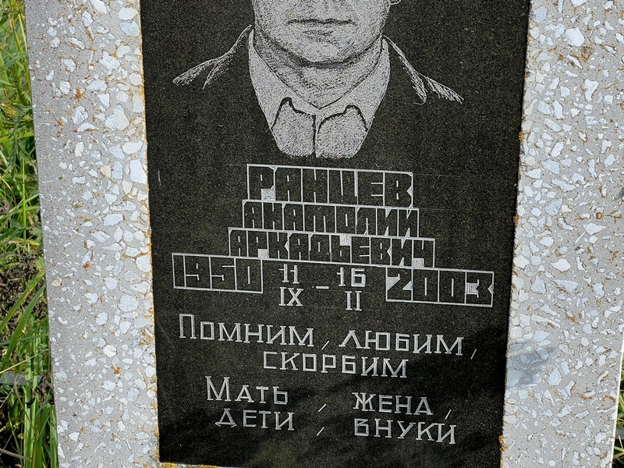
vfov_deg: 19.1
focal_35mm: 77
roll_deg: +0.2
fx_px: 1388
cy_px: 234
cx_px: 312
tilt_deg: -22.6
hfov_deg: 25.3
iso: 32
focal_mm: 9
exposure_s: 1/276
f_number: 2.8
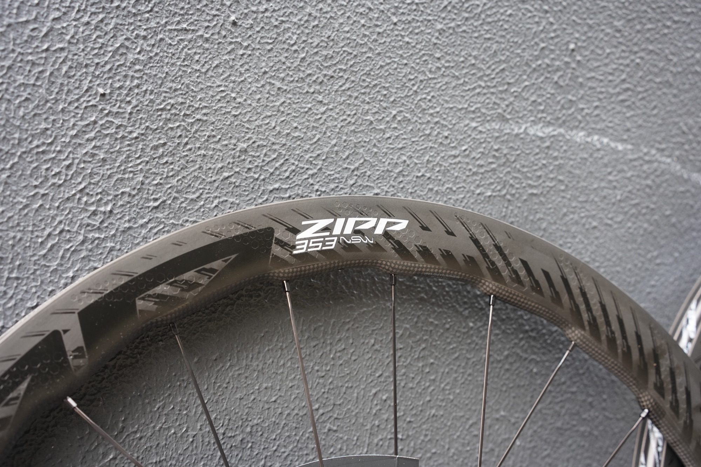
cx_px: 350
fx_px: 973
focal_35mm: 50
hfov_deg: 39.6
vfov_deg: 27.0
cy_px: 234
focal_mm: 50
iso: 1000
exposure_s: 1/125
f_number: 5
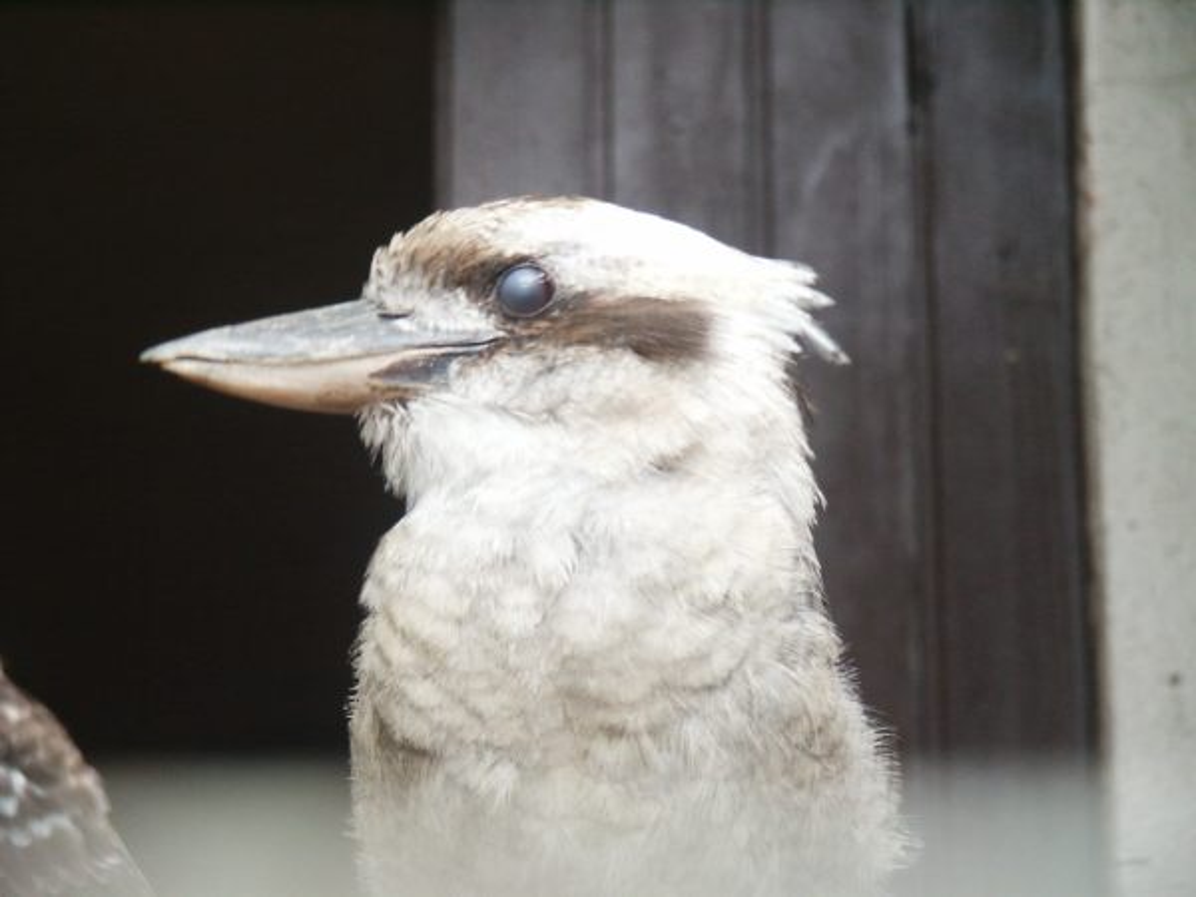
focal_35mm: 139
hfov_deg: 14.2
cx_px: 598
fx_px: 4803
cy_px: 448
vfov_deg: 10.7
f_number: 3.6
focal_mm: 28.22
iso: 200
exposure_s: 1/125
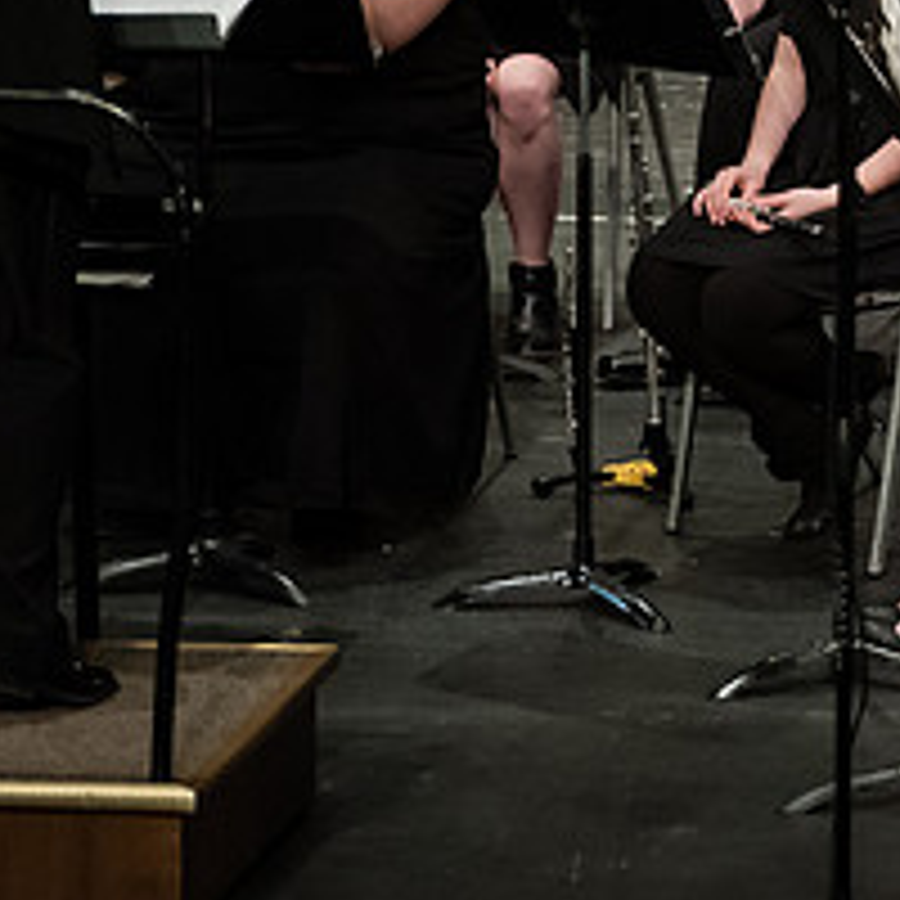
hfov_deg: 3.5
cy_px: 155
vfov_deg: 3.6
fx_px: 14502
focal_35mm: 493
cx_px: 1138
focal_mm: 200
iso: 4000
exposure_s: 1/200
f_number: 4
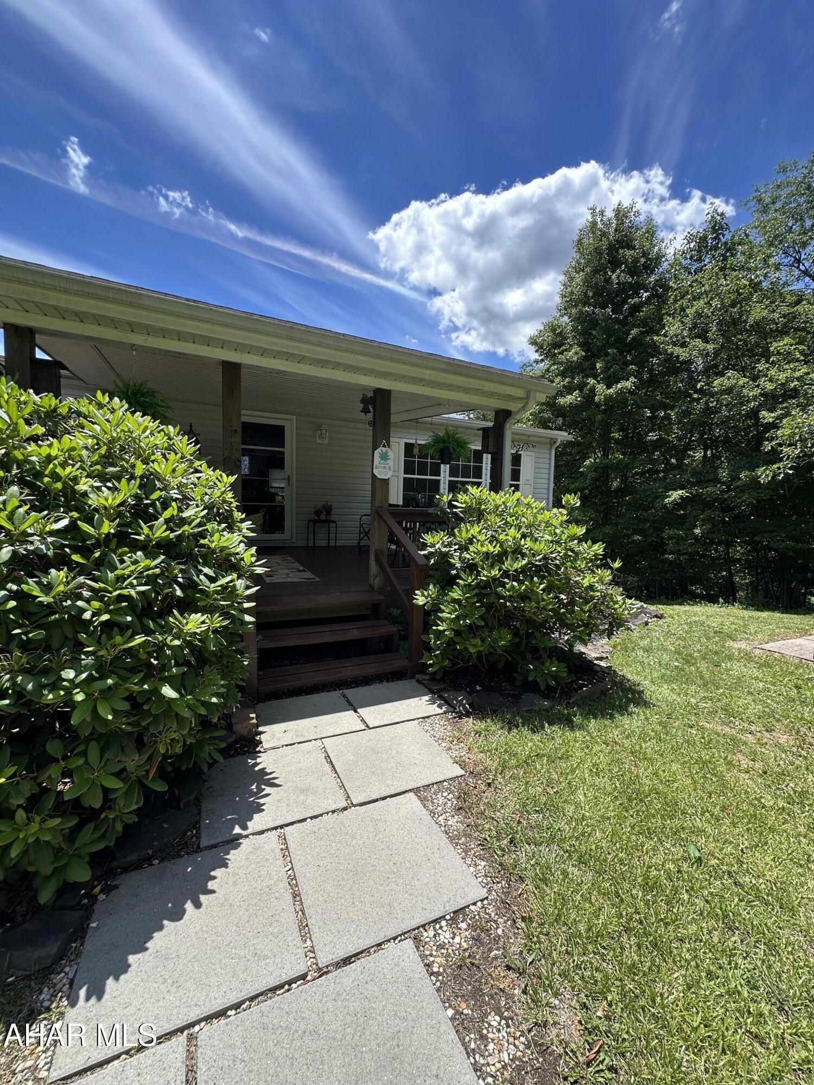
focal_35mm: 14
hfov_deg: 85.7
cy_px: 542
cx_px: 407
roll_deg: -3.1
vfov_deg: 102.1
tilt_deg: -3.8
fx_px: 439
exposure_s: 1/831
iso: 40
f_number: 2.2
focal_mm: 2.22
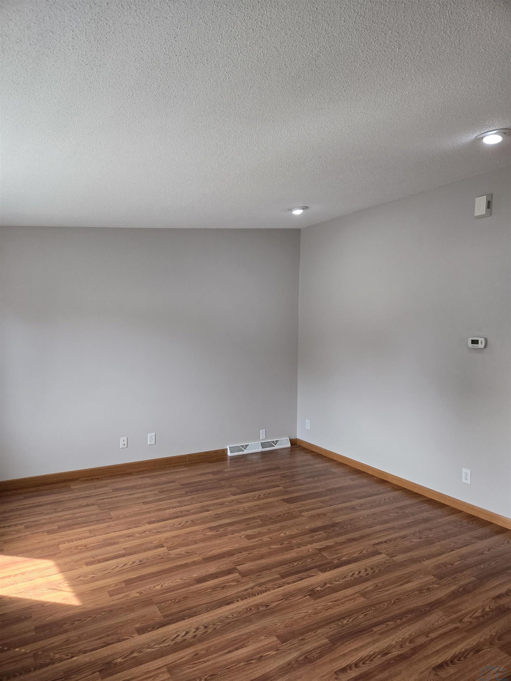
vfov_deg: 73.9
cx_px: 256
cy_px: 340
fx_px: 453
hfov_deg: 58.9
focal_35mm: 23
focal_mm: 5.4
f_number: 1.8
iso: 125
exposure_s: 1/120
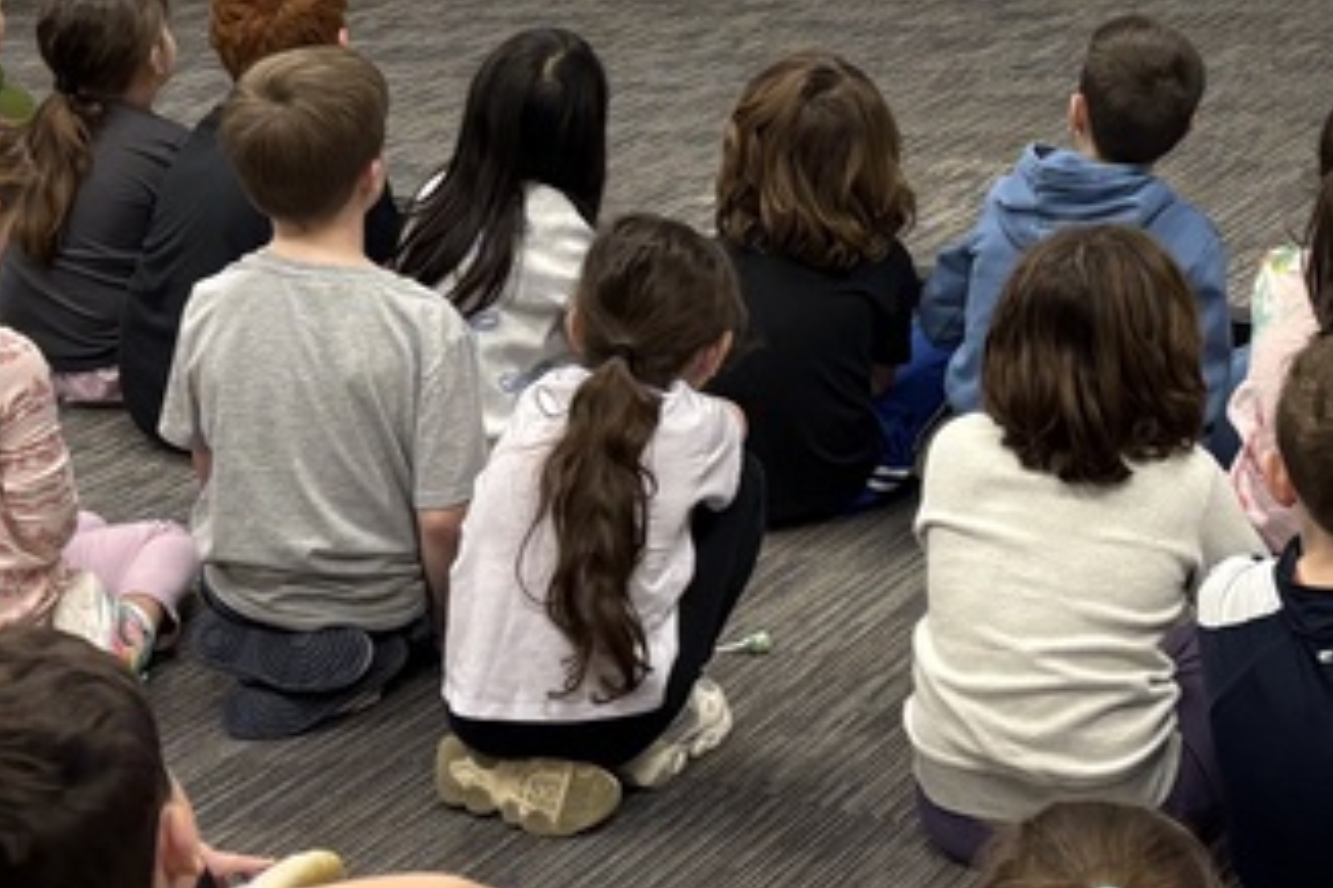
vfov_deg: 15.7
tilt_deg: -10.3
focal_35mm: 85
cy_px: -4
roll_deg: +0.1
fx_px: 3146
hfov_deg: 23.6
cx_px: 1059
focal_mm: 5.96
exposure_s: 1/120
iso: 125
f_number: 1.6
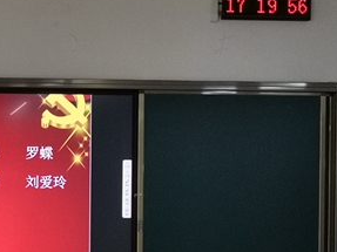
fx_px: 1275
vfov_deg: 11.2
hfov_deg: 14.7
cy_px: 240
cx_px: -43
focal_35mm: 131
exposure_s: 1/100
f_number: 1.8
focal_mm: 4.75
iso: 320
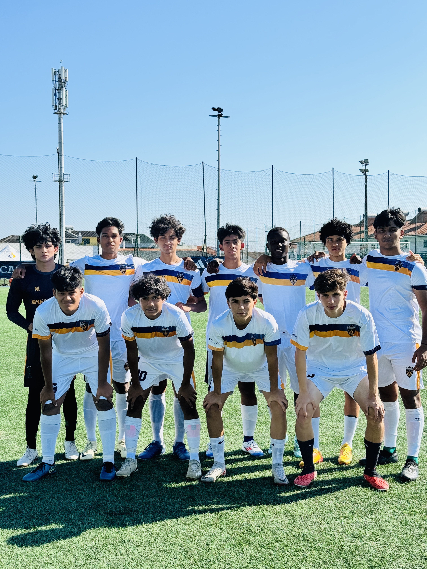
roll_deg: +0.4
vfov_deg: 39.7
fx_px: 789
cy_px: 284
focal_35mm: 48
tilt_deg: +0.0
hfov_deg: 30.3
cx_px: 214
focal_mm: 6.76
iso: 64
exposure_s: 1/3257
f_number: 1.78
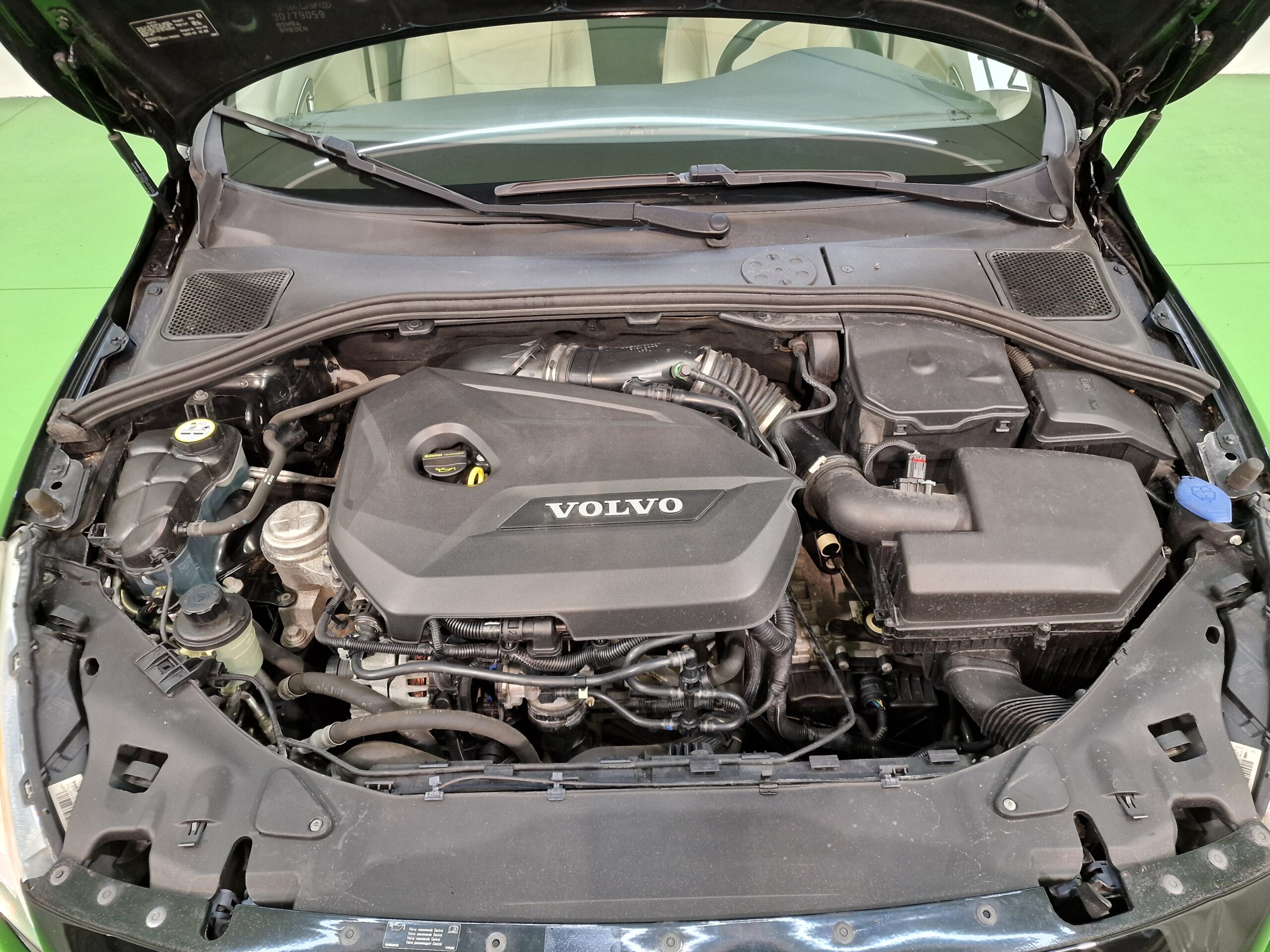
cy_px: 476
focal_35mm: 23
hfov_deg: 73.9
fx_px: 844
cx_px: 635
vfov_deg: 58.9
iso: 320
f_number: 1.8
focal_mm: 6.4
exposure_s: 1/50
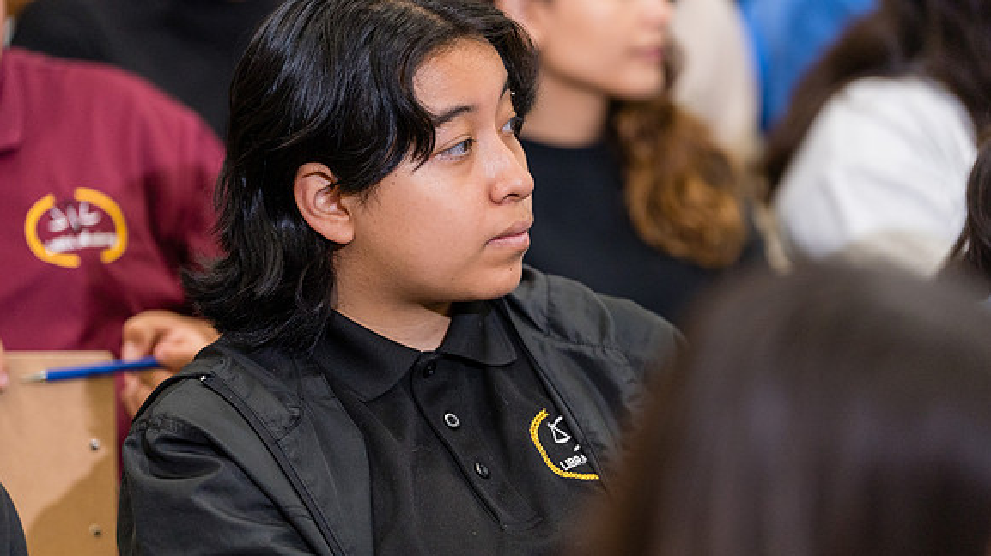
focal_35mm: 157
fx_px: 4124
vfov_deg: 7.7
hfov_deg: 13.7
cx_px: 496
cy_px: 250
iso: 1250
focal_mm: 149
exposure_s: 1/250
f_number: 2.8
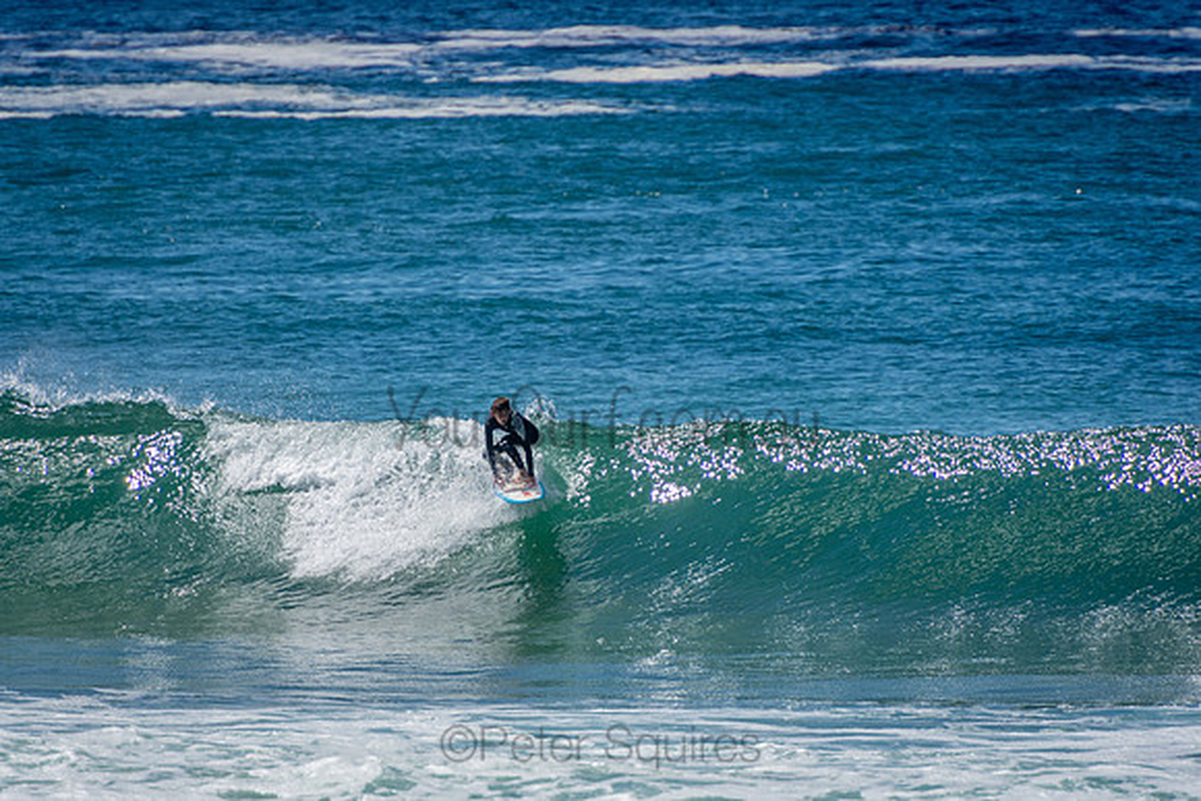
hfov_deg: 3.4
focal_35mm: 600
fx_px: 20020
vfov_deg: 2.3
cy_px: 400
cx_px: 600
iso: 250
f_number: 5.6
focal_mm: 400
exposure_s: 1/2000
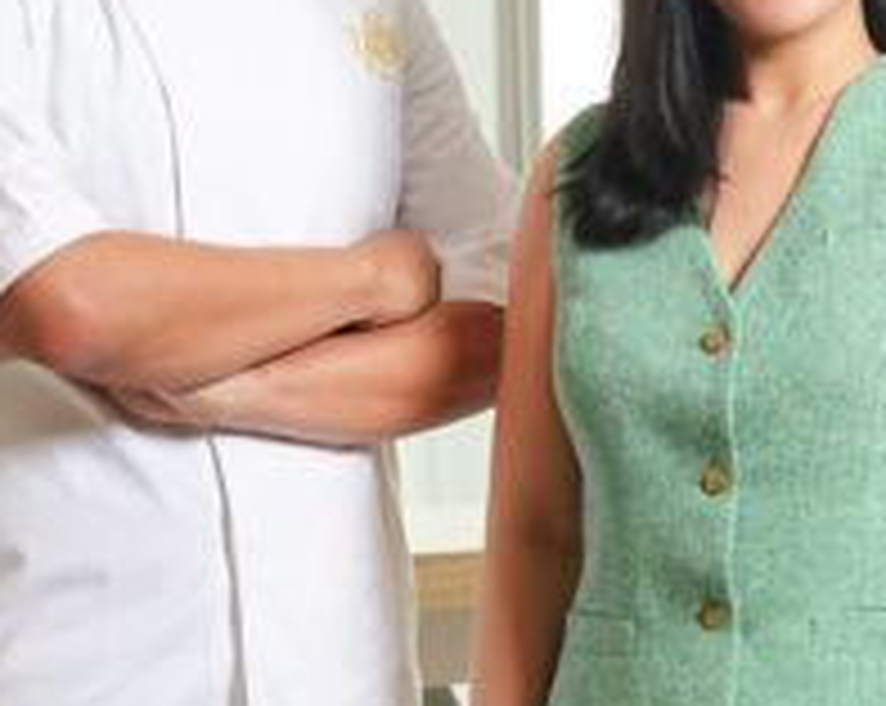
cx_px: 989
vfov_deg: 6.2
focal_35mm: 248
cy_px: 61
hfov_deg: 7.8
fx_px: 6493
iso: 500
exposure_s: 1/160
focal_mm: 65
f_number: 5
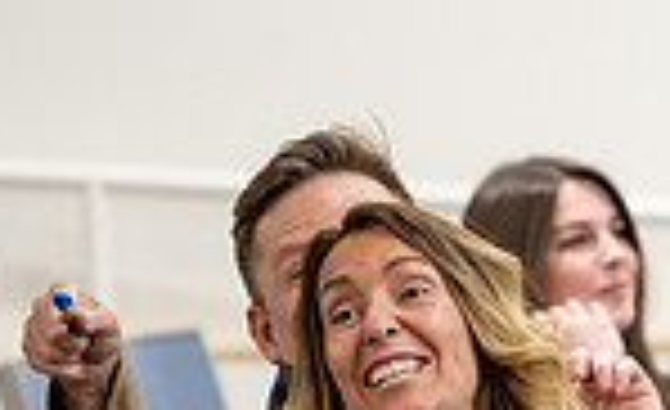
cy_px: 435
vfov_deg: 2.9
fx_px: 8019
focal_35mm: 442
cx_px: 838
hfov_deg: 4.8
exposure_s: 1/200
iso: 1250
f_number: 2.8
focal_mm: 101
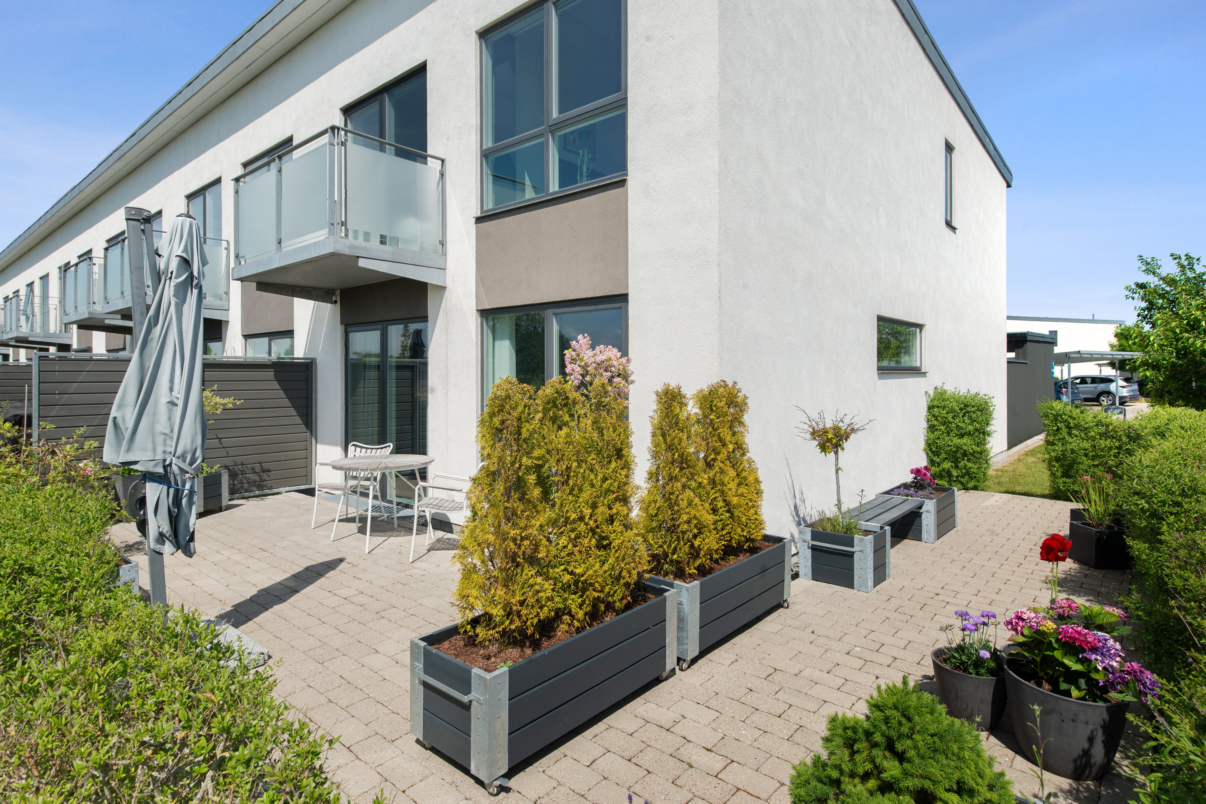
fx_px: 636
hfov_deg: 86.9
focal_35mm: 19
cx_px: 603
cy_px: 402
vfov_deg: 64.6
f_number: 10
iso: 200
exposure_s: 1/200
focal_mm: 19
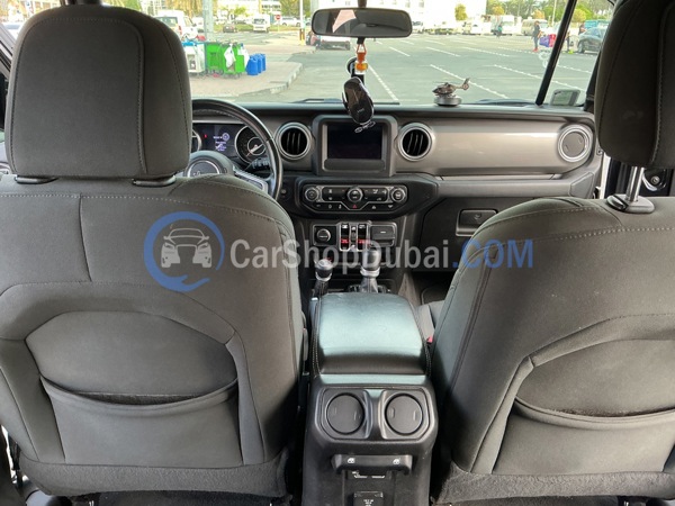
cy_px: 253
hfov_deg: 61.7
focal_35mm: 29
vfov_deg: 48.2
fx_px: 565
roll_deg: -1.0
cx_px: 338
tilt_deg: -21.6
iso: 50
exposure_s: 1/60
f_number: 1.8
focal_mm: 3
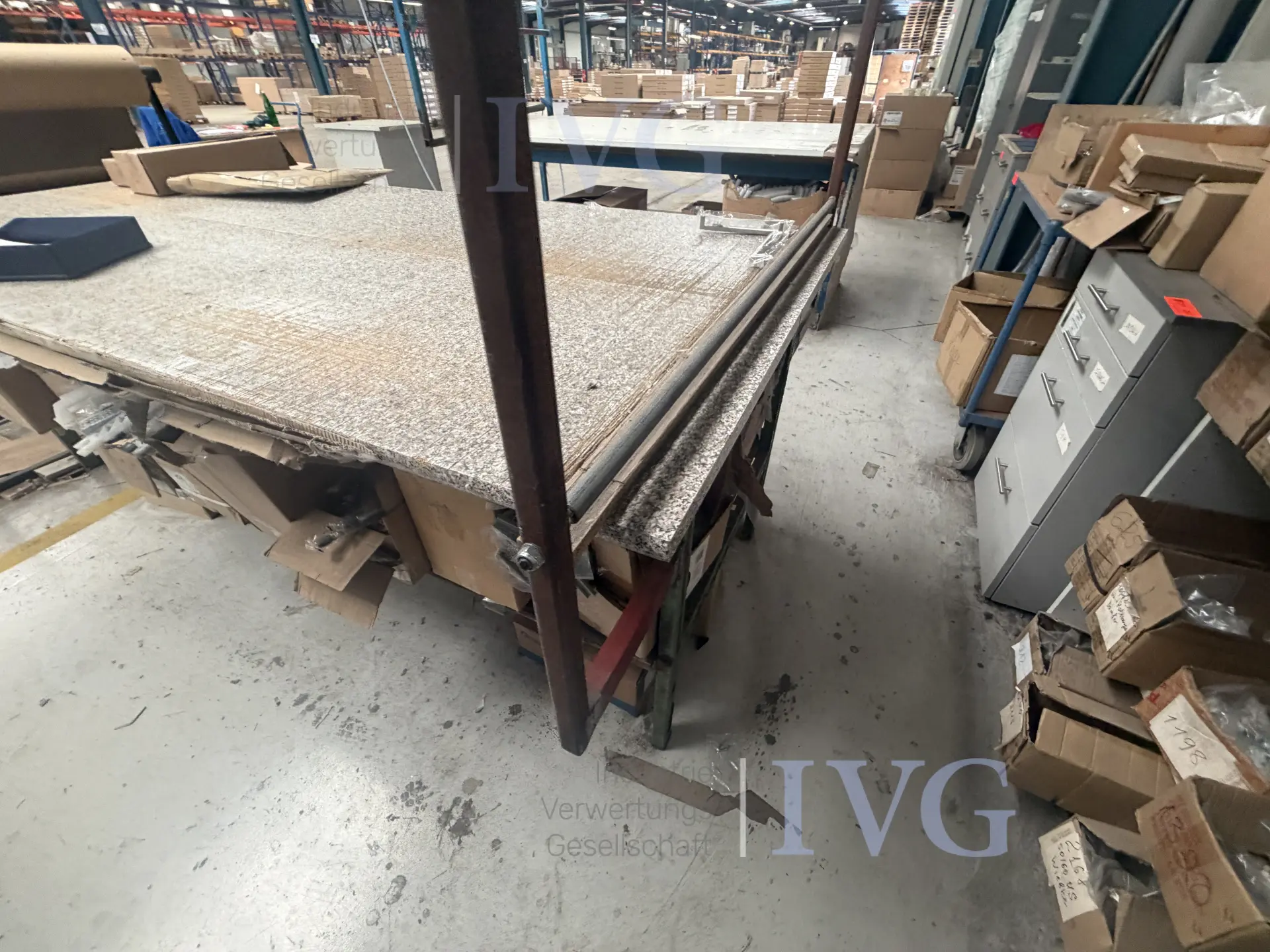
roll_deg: +3.3
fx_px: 514
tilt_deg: -37.0
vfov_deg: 85.7
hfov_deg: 102.1
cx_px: 635
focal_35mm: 14
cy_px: 476
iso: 320
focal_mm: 2.22
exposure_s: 1/75
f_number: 2.2
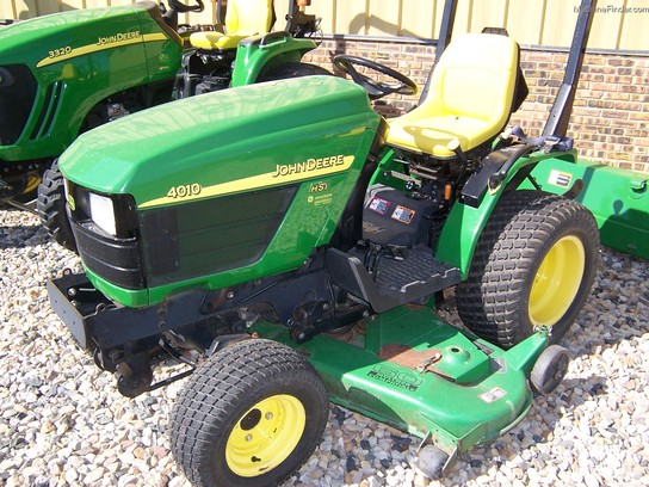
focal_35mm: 33
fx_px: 619
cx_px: 324
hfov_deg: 55.4
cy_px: 244
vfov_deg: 42.9
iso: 80
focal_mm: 5.5
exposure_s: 1/500
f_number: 3.4
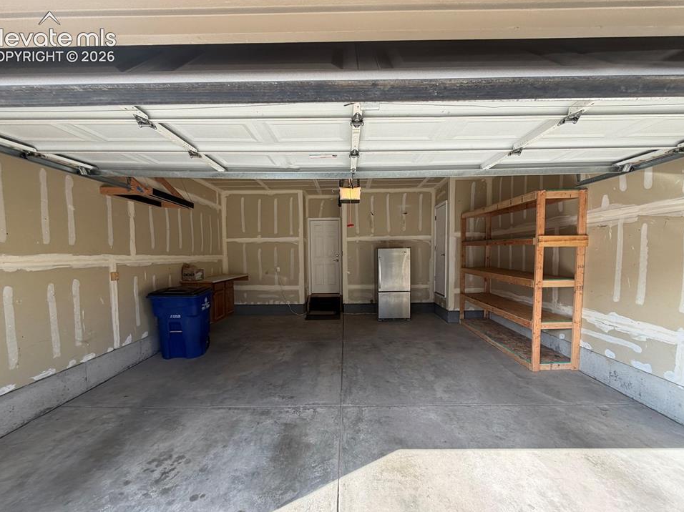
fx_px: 296
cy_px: 273
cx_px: 343
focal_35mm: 15
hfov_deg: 98.2
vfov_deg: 81.6
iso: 40
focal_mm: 2.22
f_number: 2.2
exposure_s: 1/181
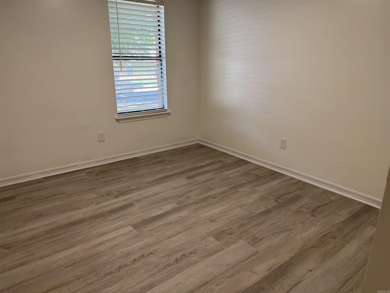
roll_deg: -0.6
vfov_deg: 56.8
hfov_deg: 71.6
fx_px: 270
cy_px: 146
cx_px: 195
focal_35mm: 24
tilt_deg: -16.5
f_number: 1.78
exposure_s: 1/146
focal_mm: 6.76
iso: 125
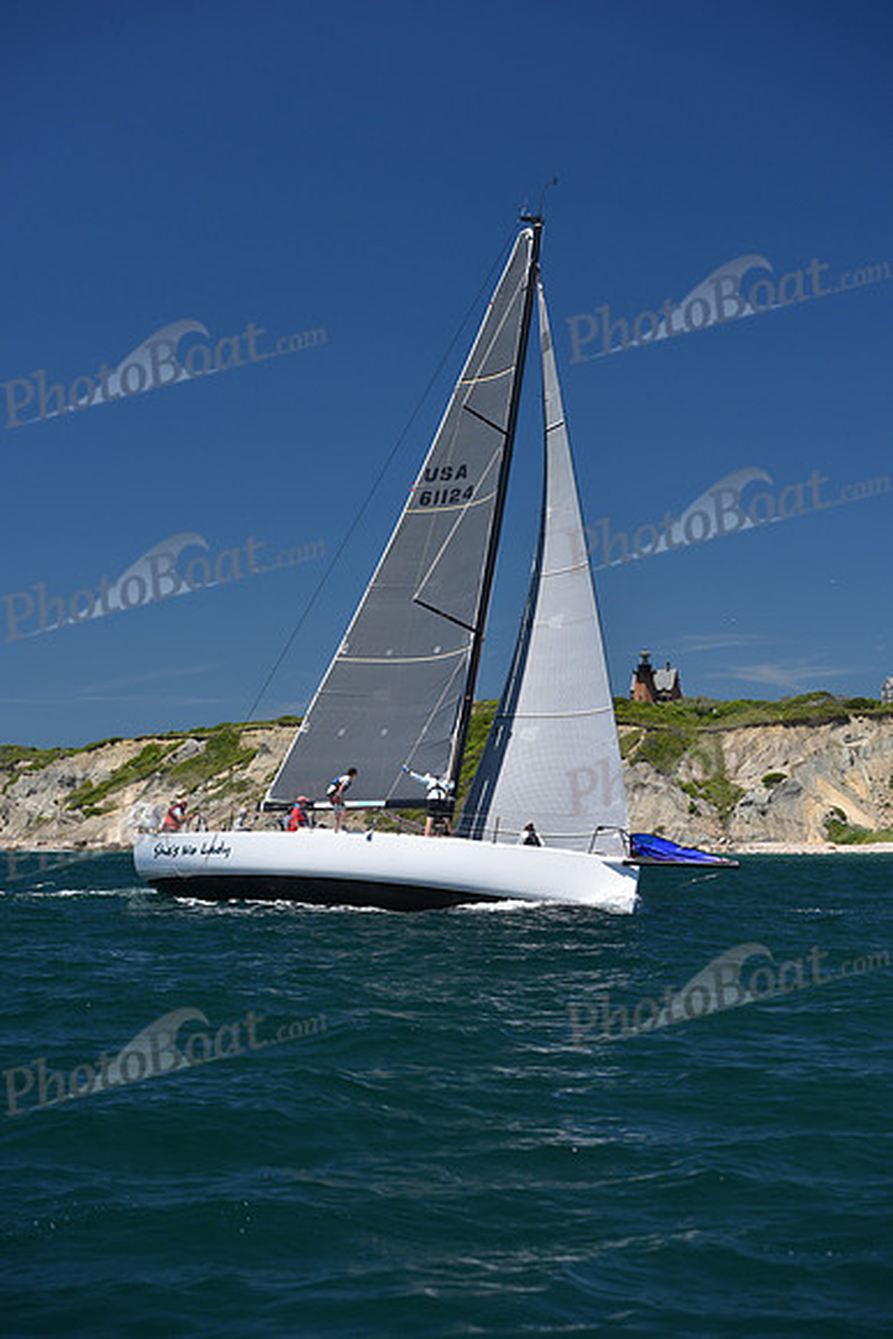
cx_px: 446
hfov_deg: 18.2
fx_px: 2789
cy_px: 670
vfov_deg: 27.0
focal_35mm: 75
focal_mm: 75
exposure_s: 1/800
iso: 250
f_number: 5
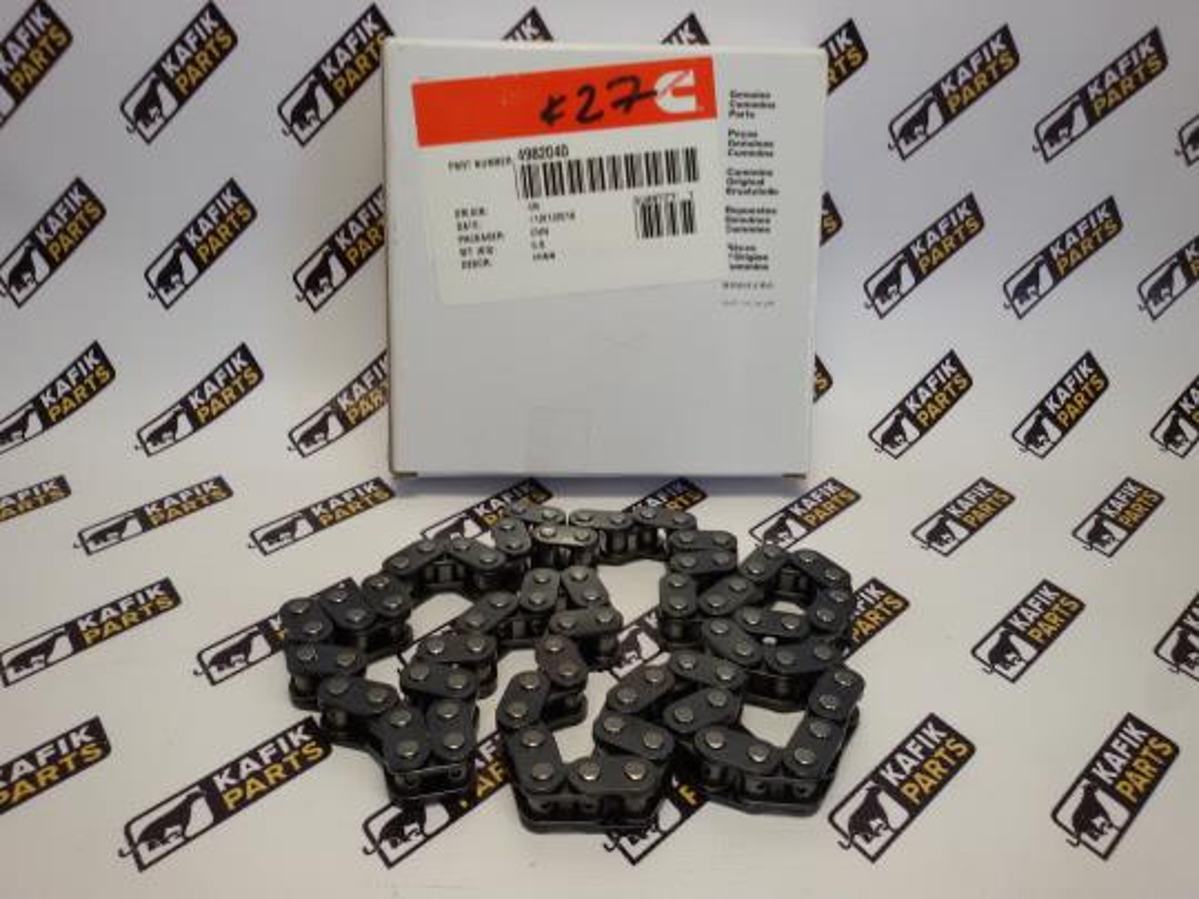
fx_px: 1074
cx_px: 600
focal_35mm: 31
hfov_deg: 58.4
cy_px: 450
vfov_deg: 45.4
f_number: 2.4
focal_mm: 2.93
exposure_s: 1/33
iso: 40
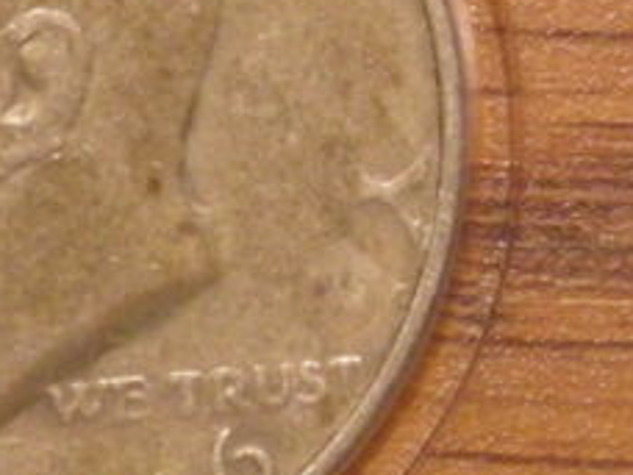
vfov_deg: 4.5
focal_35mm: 333
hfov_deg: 5.9
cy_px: 92
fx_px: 6089
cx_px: -86
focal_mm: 12.3
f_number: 3.9
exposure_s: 1/32.8
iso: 400
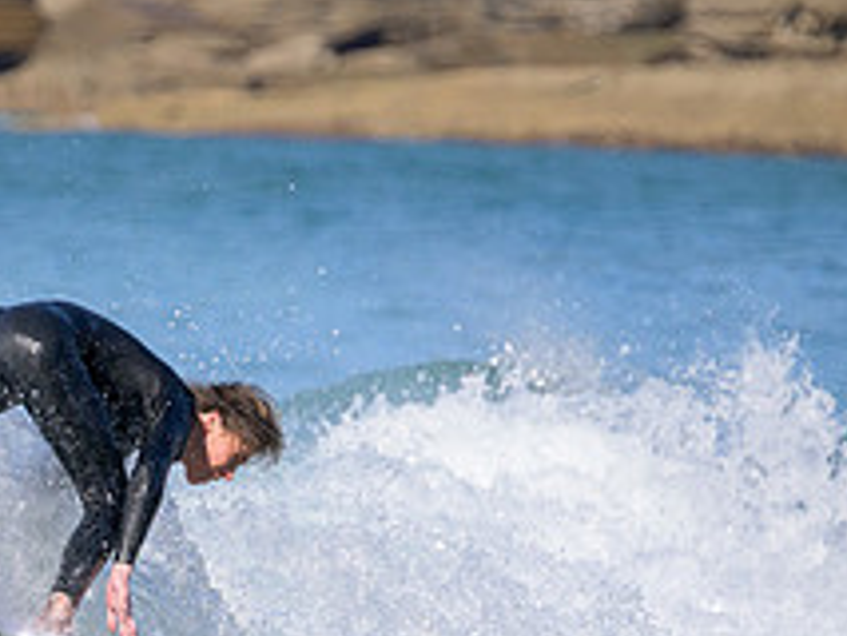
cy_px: 654
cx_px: -60
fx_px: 37213
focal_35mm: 1520
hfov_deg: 1.3
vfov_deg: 1.0
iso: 800
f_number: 11
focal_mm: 580
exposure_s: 1/2000
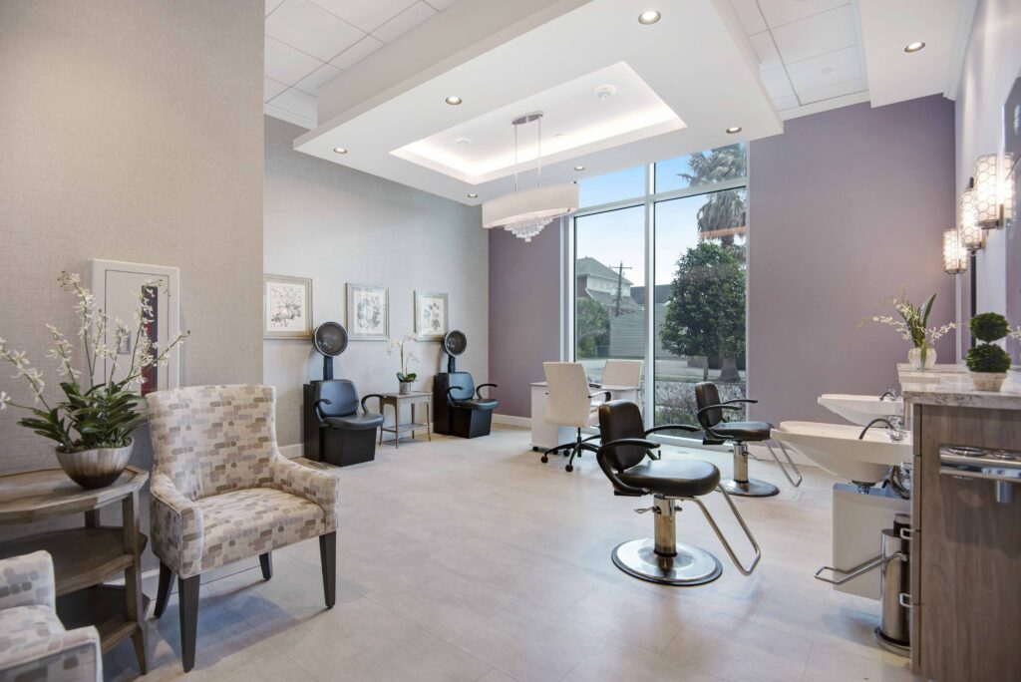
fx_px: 454
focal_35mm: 16
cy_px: 341
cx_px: 510
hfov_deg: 96.7
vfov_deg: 73.8
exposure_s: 1/160
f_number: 4
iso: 400
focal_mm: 16
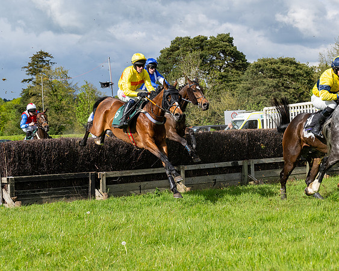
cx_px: 174
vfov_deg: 17.9
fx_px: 861
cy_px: 139
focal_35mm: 86
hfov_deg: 22.3
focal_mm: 70
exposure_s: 1/2500
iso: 400
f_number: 5
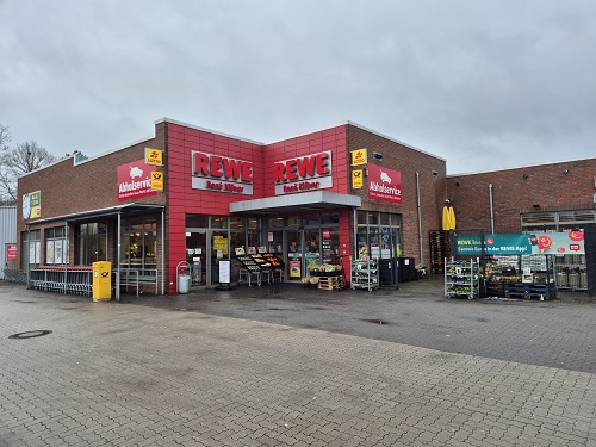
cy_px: 224
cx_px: 298
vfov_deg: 58.9
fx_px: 396
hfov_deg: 73.9
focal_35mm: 23
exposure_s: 1/293
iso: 25
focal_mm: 5.4
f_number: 1.8
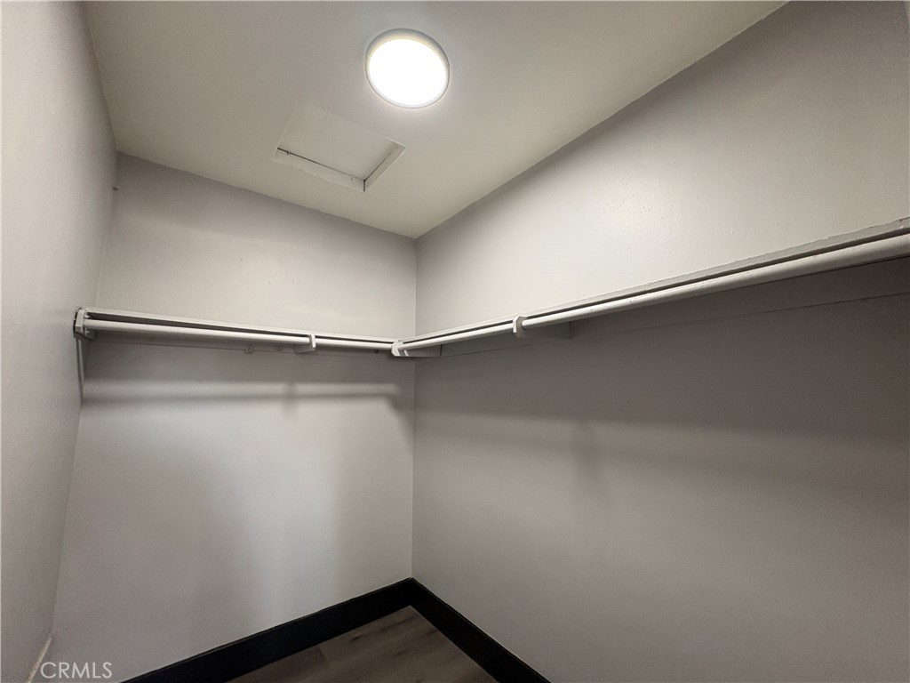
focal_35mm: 14
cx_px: 455
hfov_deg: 102.1
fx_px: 368
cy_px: 342
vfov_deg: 85.7
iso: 160
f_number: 2.2
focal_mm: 2.22
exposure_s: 1/60
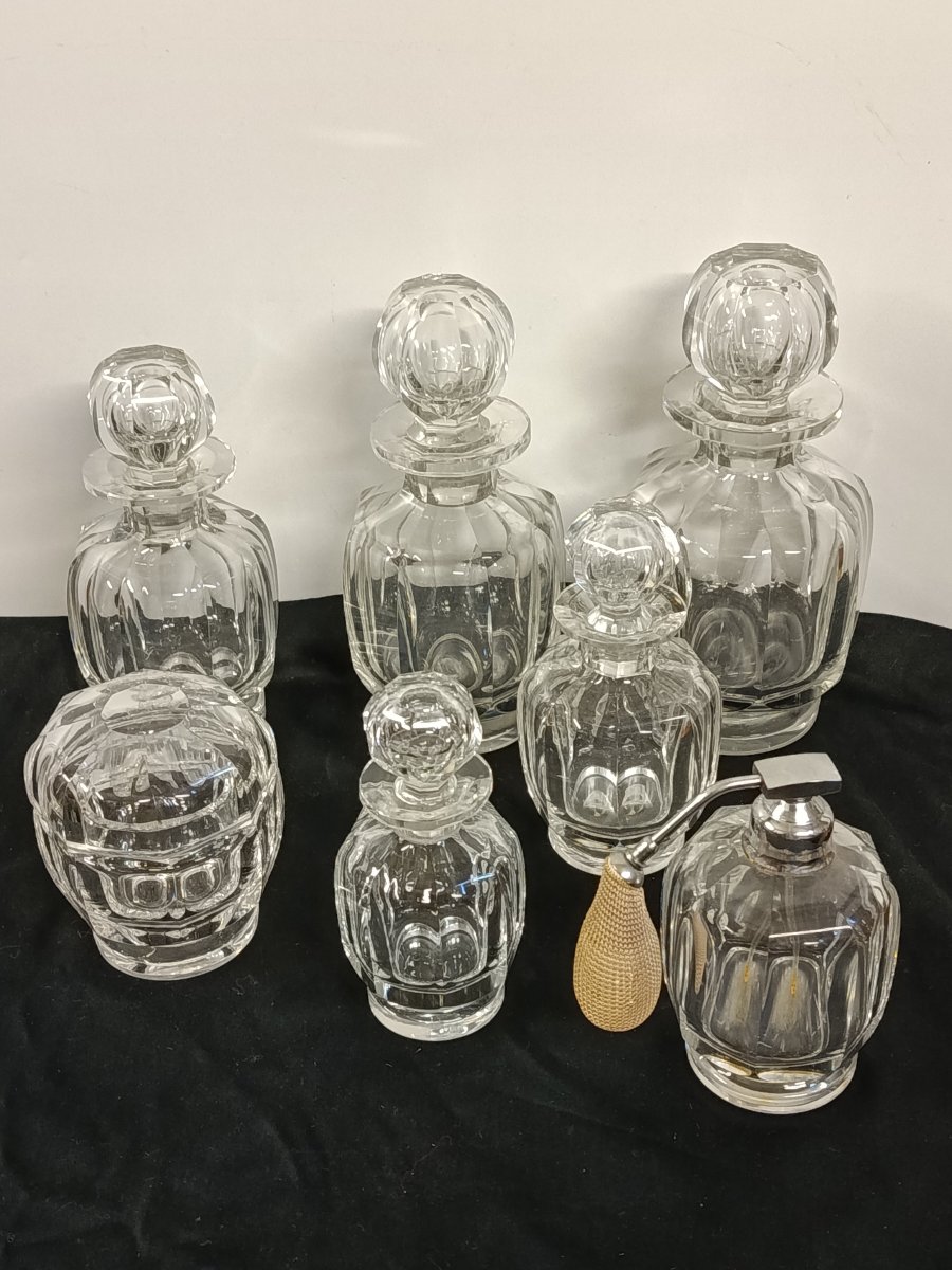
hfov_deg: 30.3
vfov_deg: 39.7
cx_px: 476
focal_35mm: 48
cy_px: 635
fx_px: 1760
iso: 1205
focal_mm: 5.24
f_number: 1.7
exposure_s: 1/50
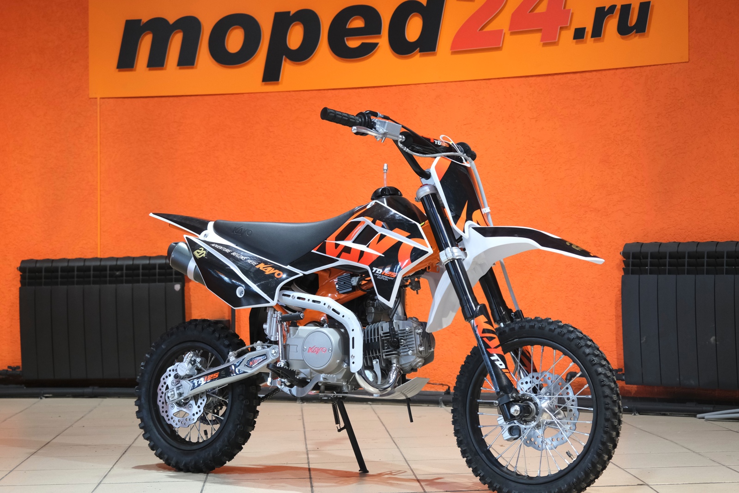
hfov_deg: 30.1
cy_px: 246
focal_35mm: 67
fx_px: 1375
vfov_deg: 20.3
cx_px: 370
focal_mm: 44.7
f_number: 4
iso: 1600
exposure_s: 1/100
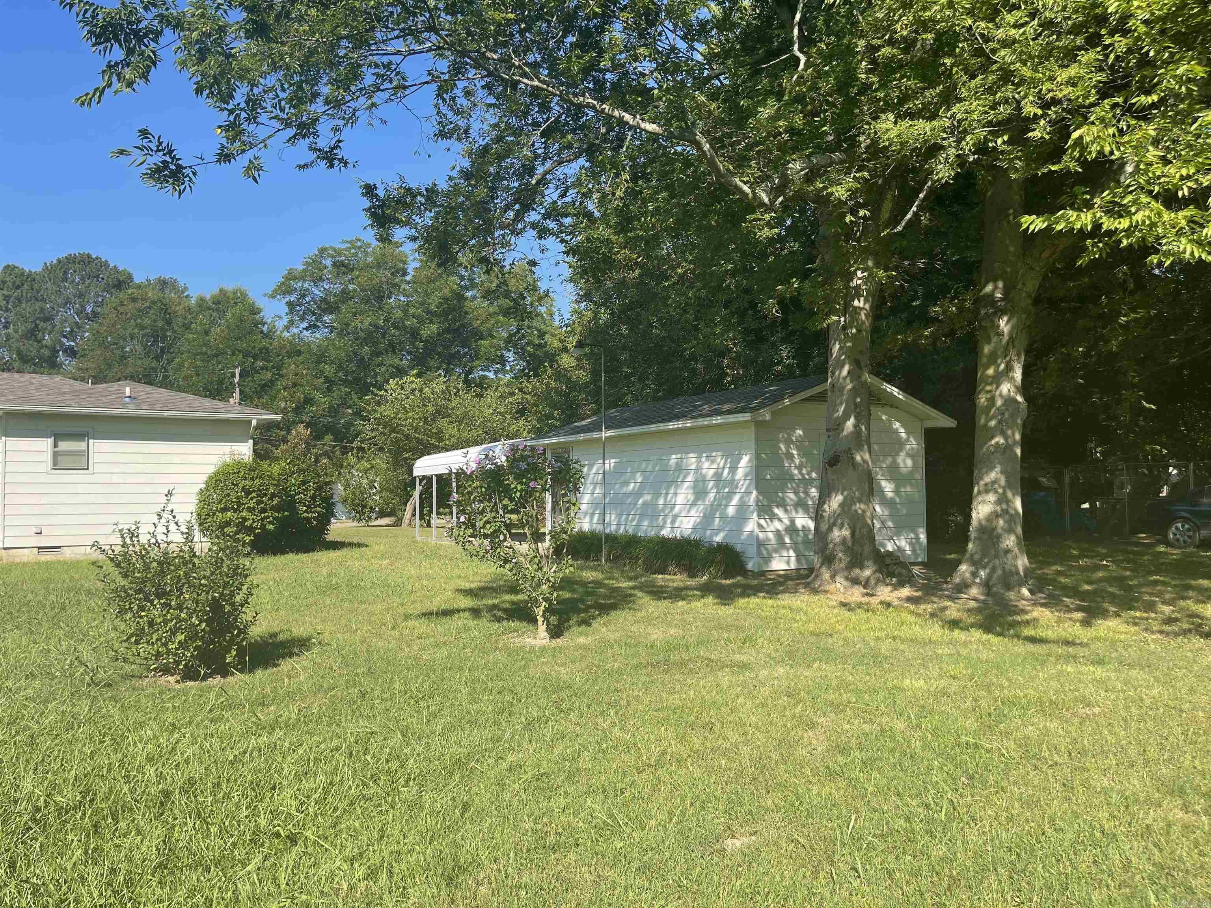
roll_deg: +0.2
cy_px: 454
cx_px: 606
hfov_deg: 67.3
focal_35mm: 26
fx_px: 910
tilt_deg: +2.6
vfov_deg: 53.1
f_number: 1.6
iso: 32
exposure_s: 1/1618
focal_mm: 5.1
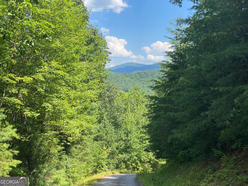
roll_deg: -1.3
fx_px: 373
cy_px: 93
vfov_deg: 28.0
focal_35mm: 52
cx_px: 124
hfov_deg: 36.8
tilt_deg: -1.2
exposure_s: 1/533
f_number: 2
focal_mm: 6
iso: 20
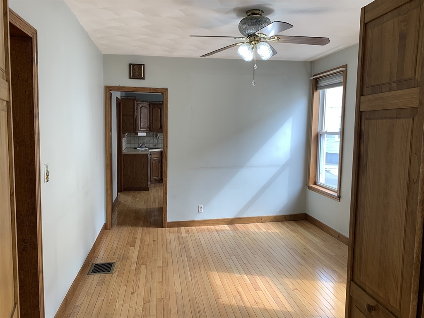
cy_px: 159
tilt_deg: -5.3
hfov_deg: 67.3
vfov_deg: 53.1
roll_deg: -0.5
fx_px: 318
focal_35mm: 26
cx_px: 212
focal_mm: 4.25
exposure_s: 1/120
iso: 40
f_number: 1.8
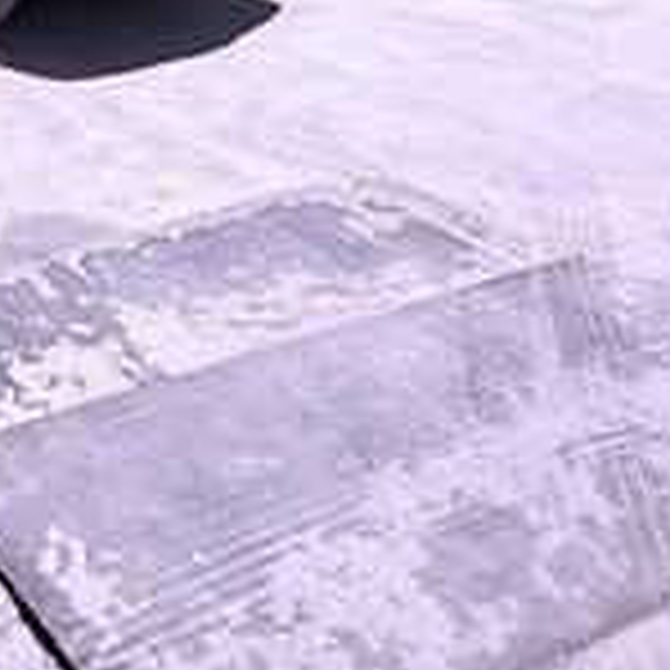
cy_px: -261
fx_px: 1161
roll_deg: +0.4
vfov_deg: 26.1
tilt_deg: -0.3
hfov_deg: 28.2
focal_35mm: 53
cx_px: -130
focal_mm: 2.22
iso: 50
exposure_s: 1/2165
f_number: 2.2
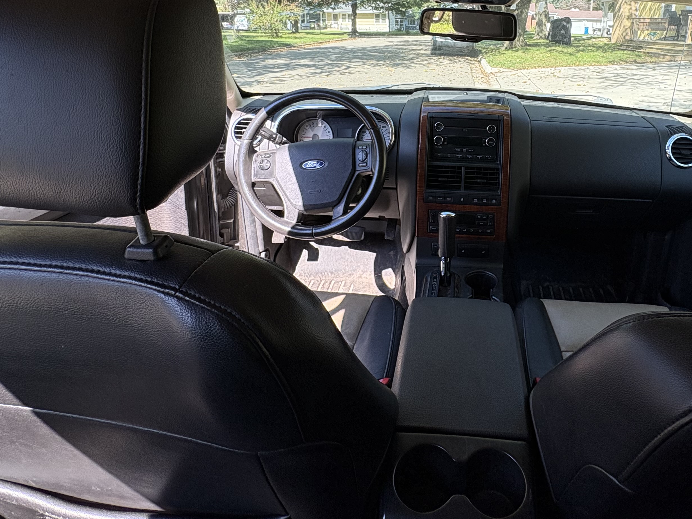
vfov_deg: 55.5
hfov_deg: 72.1
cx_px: 450
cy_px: 119
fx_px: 460
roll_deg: -0.4
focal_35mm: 23
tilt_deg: -11.3
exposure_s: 1/288
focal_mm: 2.22
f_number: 2.2
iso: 64
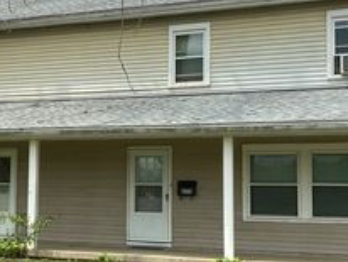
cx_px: 83
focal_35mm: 63
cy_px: 148
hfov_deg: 30.1
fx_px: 634
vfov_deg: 23.3
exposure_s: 1/3300
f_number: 1.8
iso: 32
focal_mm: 4.25
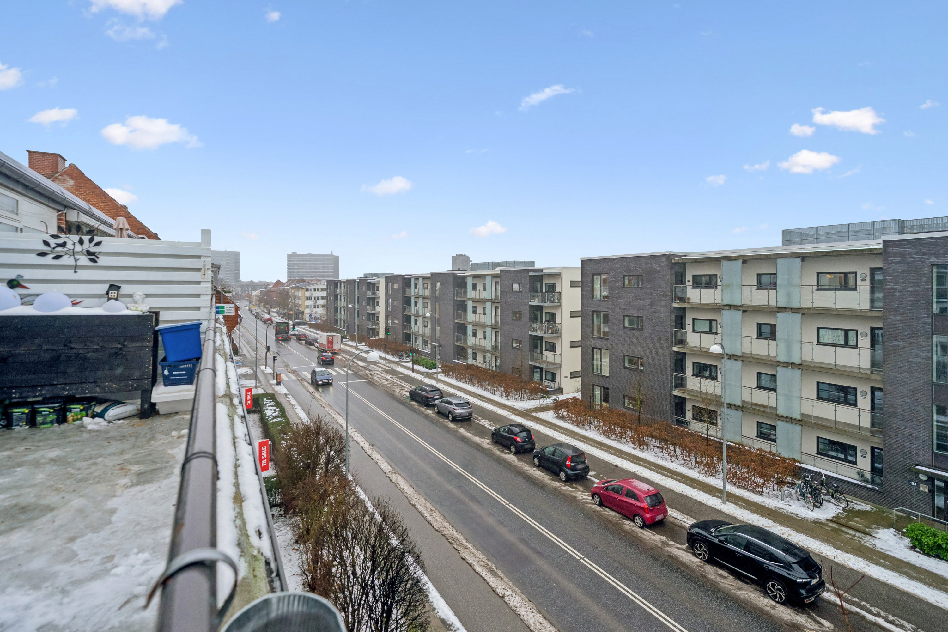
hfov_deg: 96.7
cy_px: 316
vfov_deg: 73.7
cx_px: 474
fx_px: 421
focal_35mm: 16
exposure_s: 1/400
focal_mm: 16
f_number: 5
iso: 320
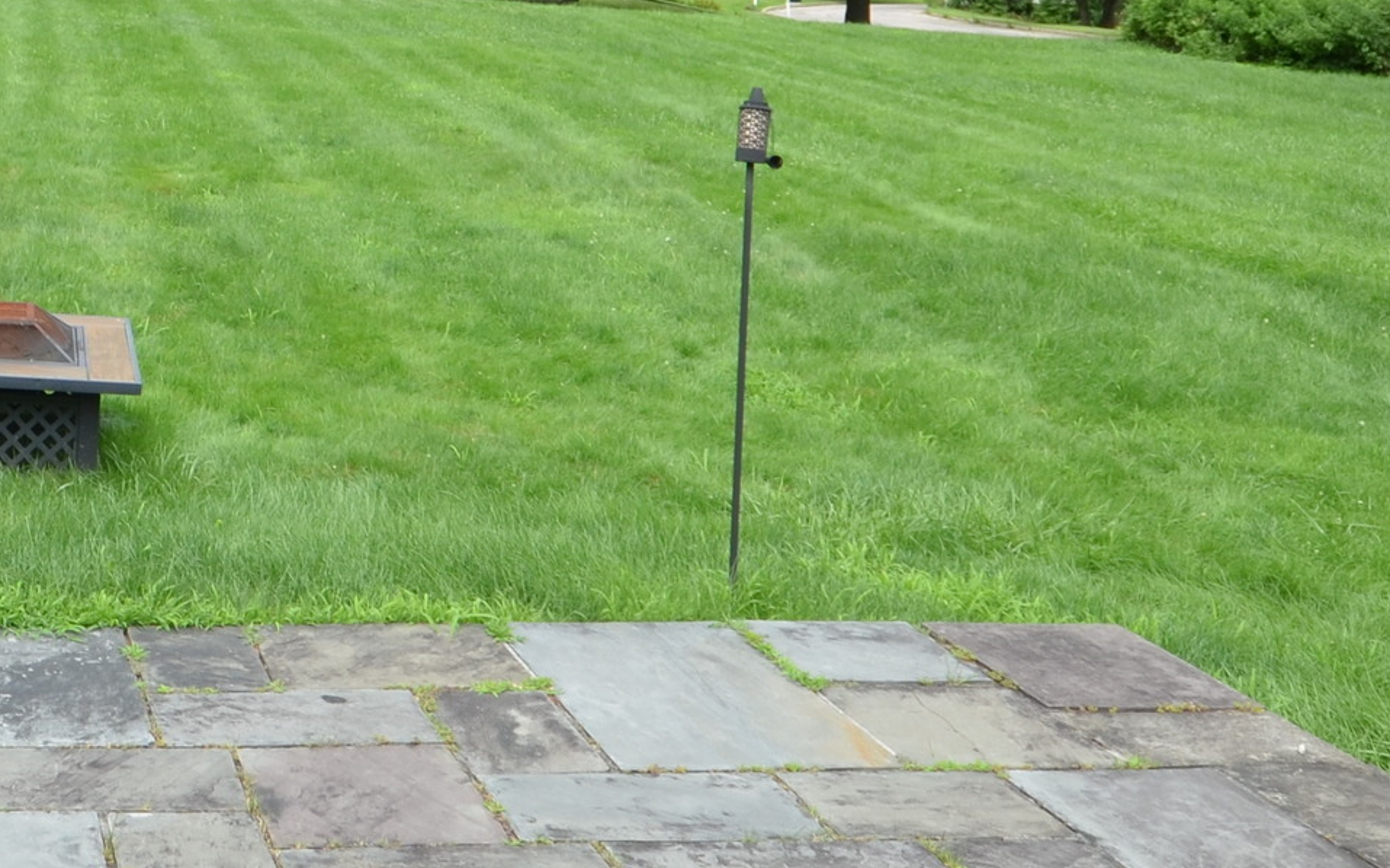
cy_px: -12
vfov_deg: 25.0
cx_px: -77
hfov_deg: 35.9
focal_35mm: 49
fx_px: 1856
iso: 180
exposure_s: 1/250
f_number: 8
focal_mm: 10
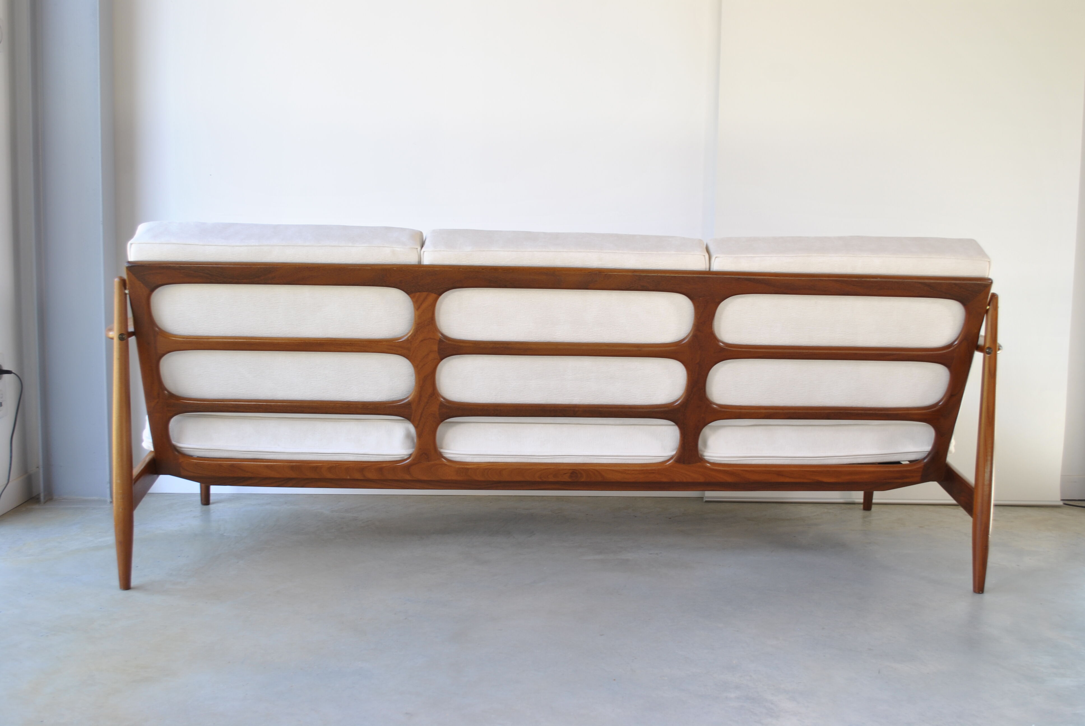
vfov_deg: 37.0
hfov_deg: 53.1
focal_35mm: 36
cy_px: 363
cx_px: 542
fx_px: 1086
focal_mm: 24
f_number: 5.6
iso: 100
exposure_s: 1/20
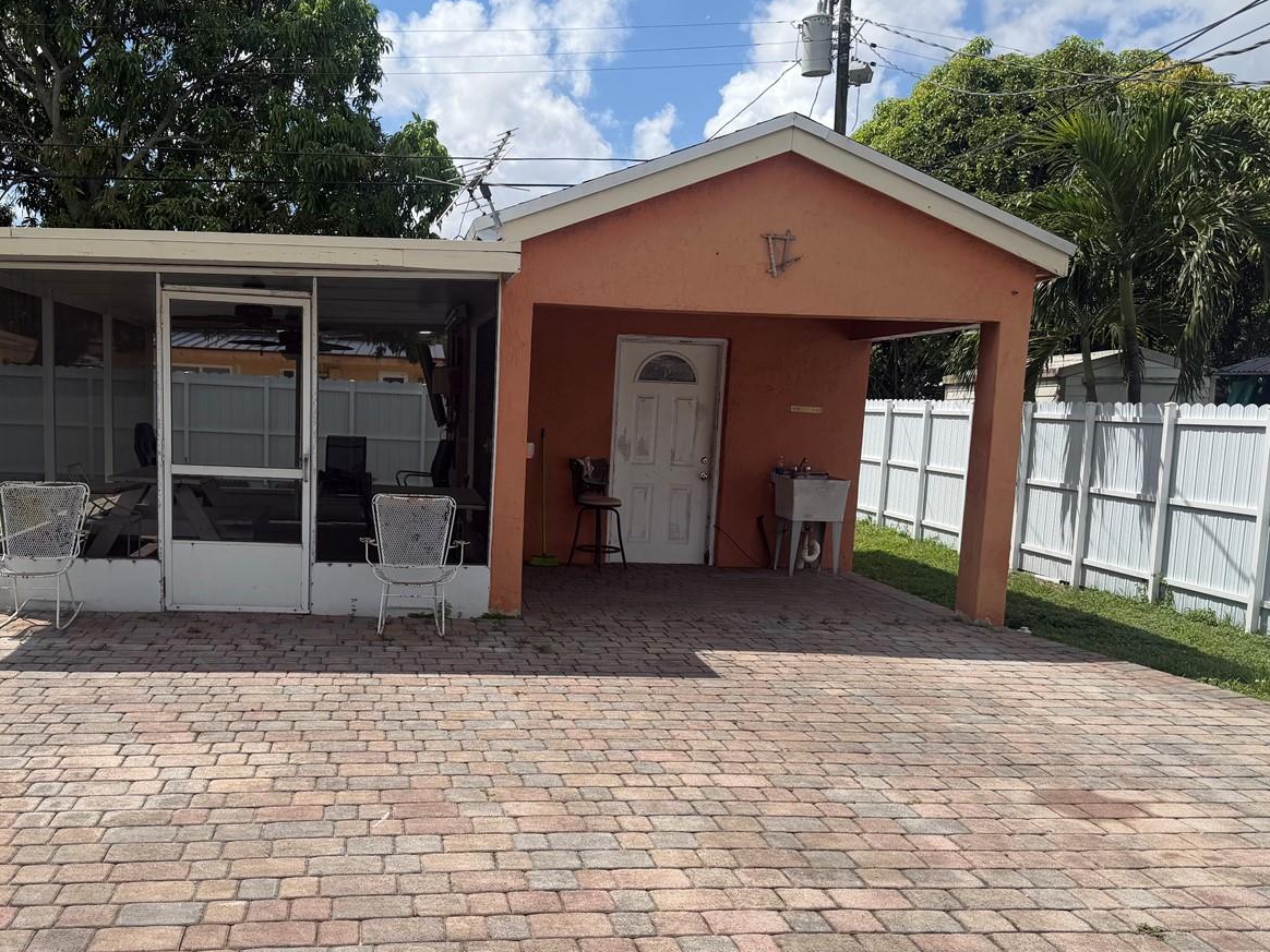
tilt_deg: -7.8
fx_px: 1211
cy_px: 558
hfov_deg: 54.9
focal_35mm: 33
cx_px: 505
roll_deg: -1.7
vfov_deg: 42.8
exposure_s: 1/5319
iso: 80
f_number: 1.78
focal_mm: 6.76
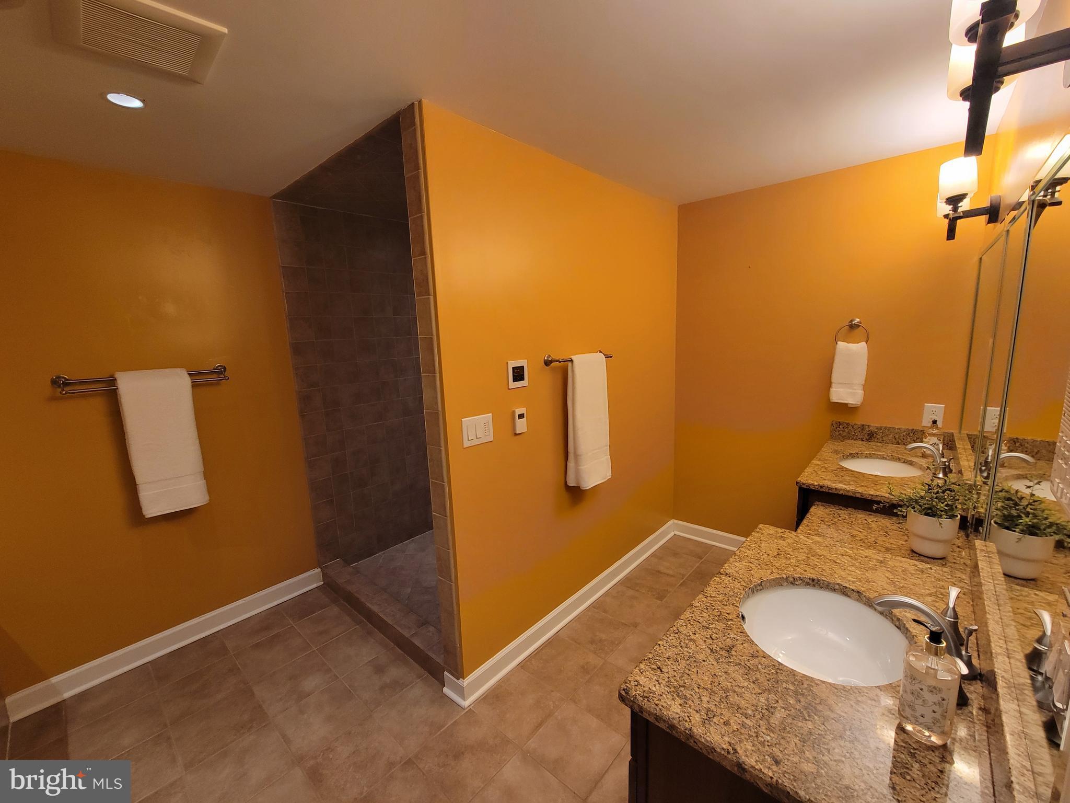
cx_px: 535
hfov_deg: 106.2
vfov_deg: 89.9
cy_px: 402
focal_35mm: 13
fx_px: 402
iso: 200
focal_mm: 2.2
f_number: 2.2
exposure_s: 1/60
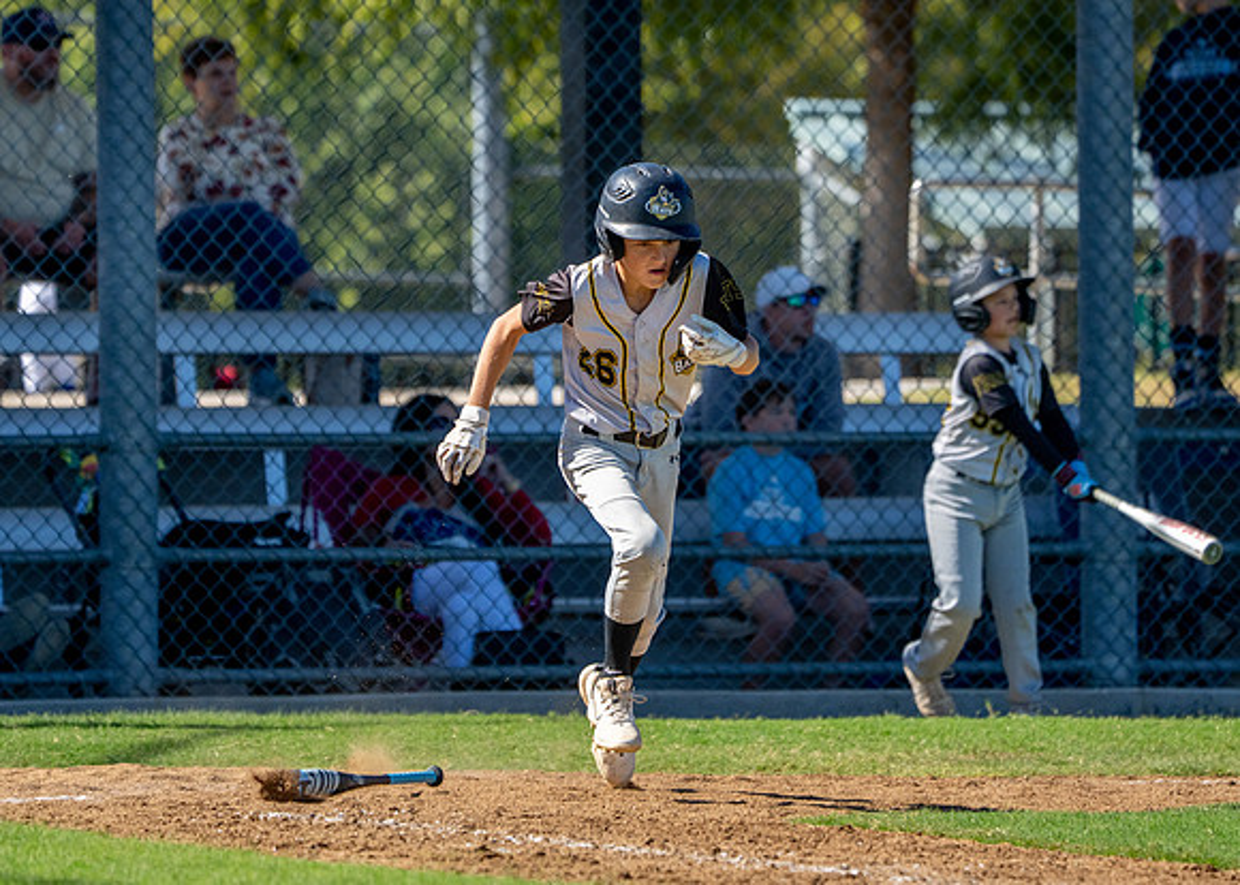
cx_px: 653
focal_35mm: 400
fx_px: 14100
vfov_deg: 3.6
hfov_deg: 5.0
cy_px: 395
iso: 800
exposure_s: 1/4000
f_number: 5.6
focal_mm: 268
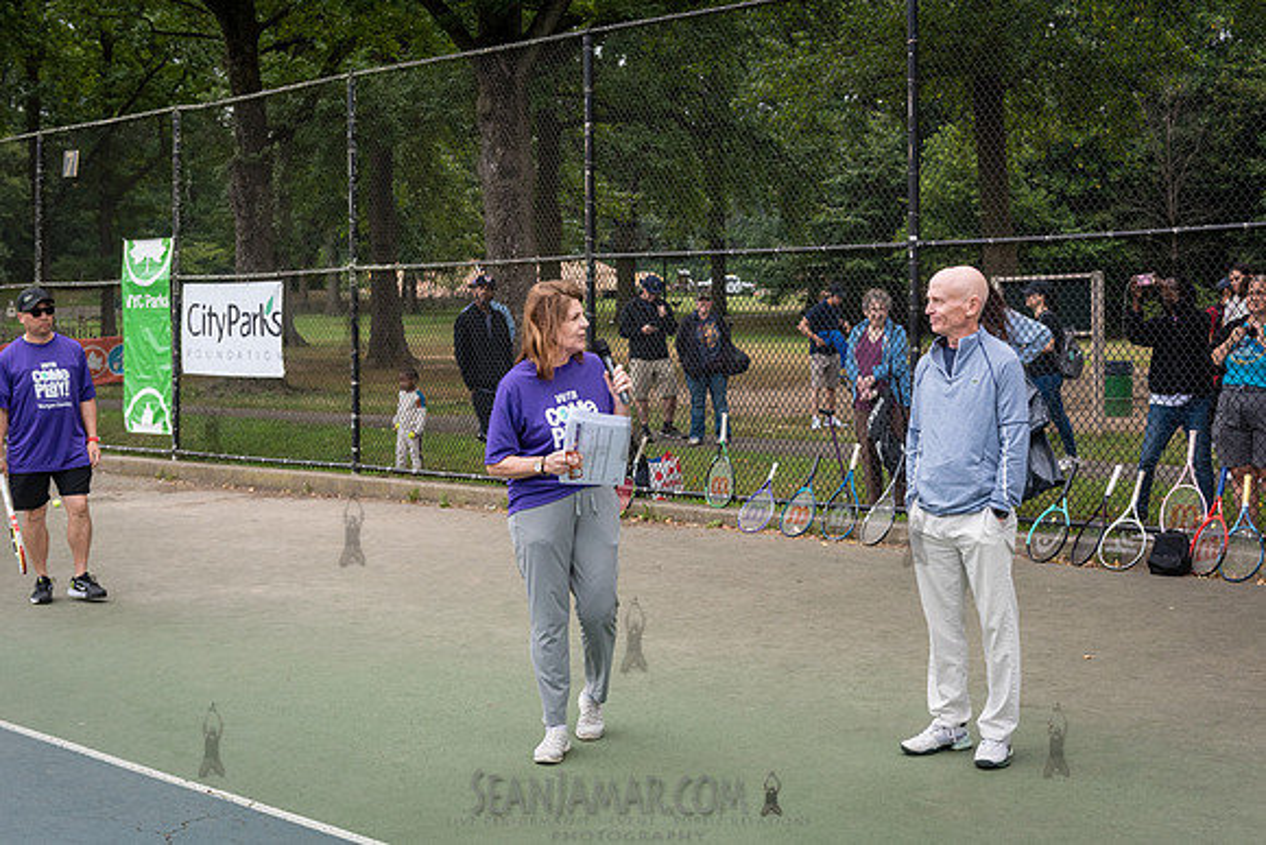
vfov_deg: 28.1
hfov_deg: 41.1
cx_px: 633
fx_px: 1688
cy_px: 422
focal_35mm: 48
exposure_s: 1/1000
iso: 1600
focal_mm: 48
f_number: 4.5
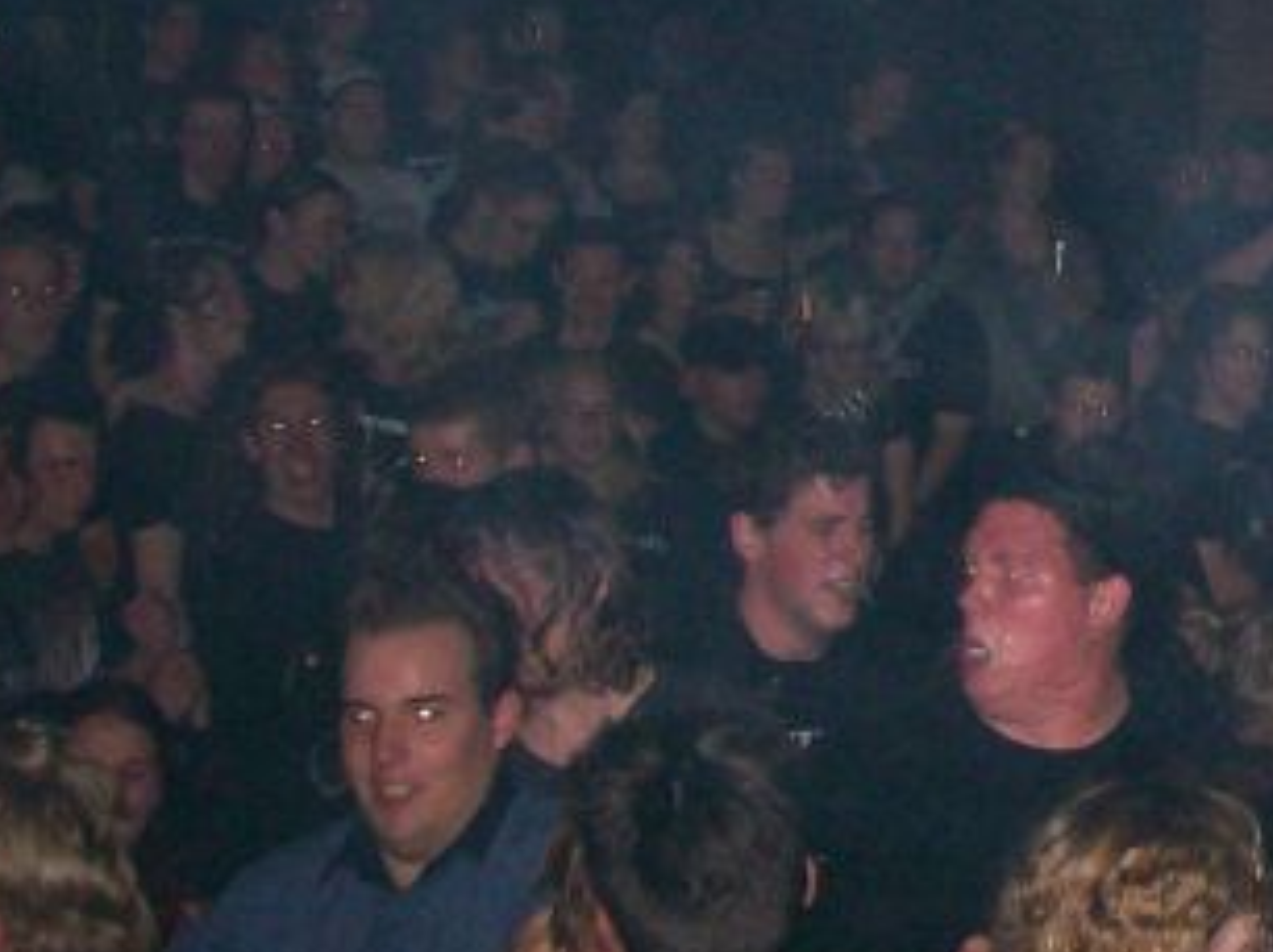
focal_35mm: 94
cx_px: 1610
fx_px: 3454
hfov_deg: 19.4
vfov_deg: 15.5
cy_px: 96
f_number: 2.7
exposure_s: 1/64
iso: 140
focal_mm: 6
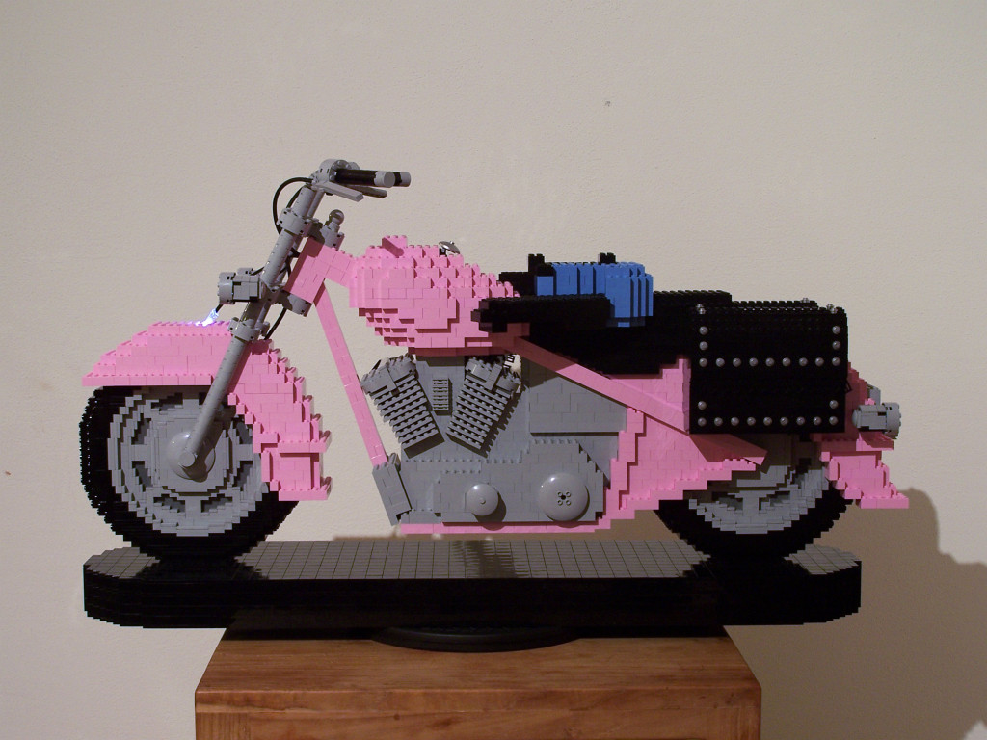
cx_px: 494
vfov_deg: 22.9
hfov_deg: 30.3
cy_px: 370
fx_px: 1825
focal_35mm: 64
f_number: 3.2
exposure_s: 1/2
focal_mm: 10.7
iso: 80
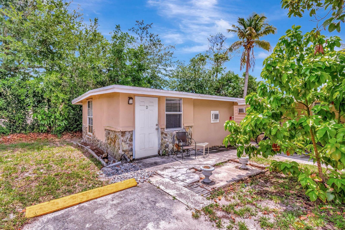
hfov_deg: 96.8
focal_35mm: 16
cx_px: 172
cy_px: 115
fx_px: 153
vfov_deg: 73.7
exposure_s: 1/4000
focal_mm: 11
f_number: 8
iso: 1100
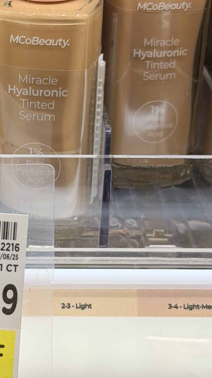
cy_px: 200
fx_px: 1050
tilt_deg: -25.9
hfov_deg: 11.4
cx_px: -1
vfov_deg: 20.4
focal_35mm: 105
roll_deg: -1.6
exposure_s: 1/311
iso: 64
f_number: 1.78
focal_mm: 6.76
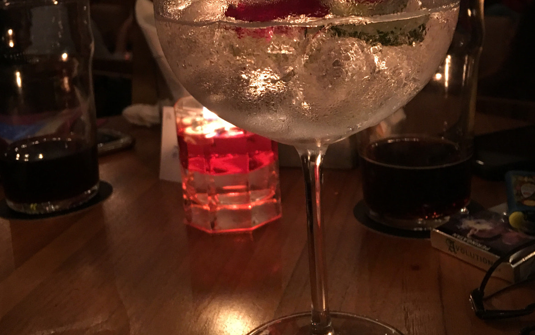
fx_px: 612
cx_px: 269
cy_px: 95
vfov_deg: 30.2
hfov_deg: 47.2
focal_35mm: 42
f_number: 2.2
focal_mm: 4.15
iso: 100
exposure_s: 1/4
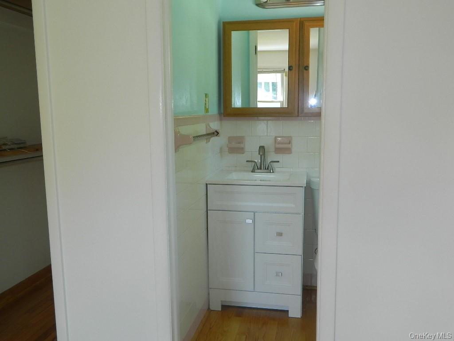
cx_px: 227
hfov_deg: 58.4
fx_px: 407
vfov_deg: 45.4
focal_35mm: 31
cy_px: 170
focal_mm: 5.6
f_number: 3.2
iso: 100
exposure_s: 1/30
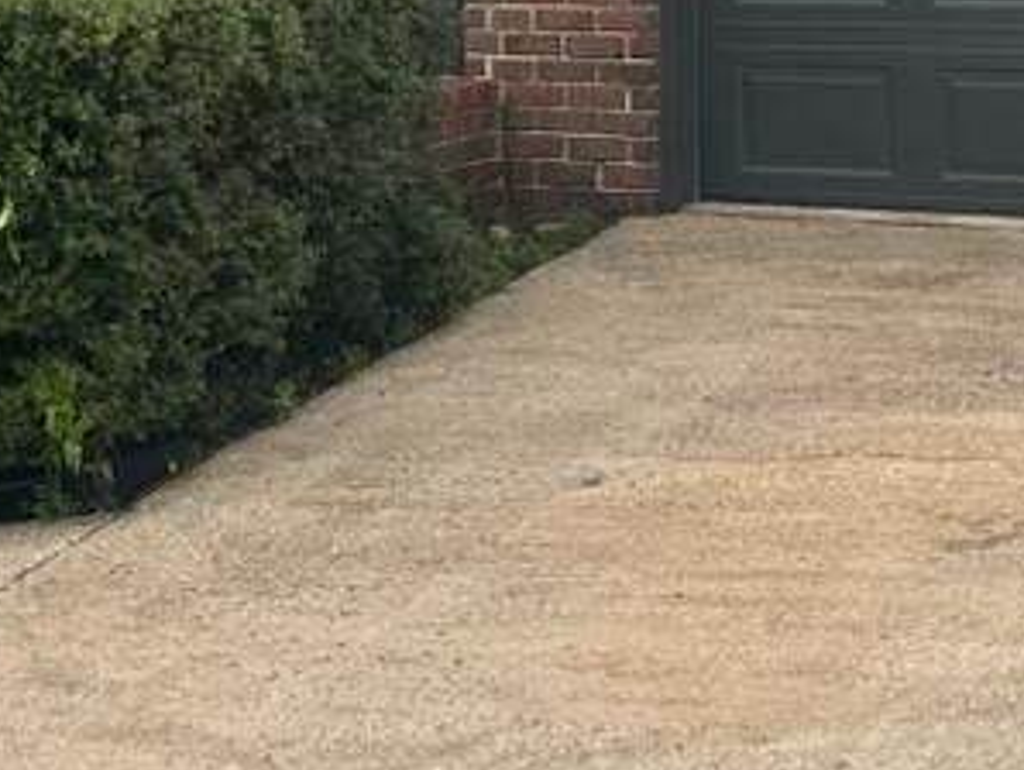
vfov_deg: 13.8
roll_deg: -0.1
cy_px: -265
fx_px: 3049
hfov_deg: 19.0
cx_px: 330
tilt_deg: +1.9
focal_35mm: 103
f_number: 1.78
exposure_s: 1/1256
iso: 80
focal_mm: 6.86
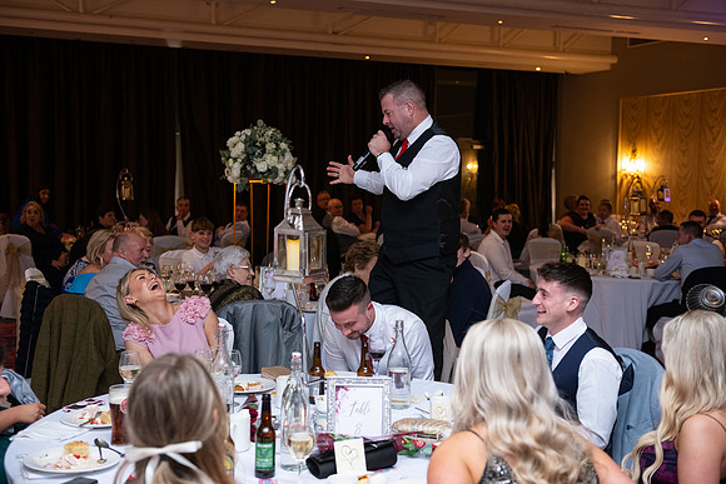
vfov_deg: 28.1
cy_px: 242
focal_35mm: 48
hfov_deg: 41.1
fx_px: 968
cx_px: 363
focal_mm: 48
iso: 1000
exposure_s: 1/160
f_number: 3.5
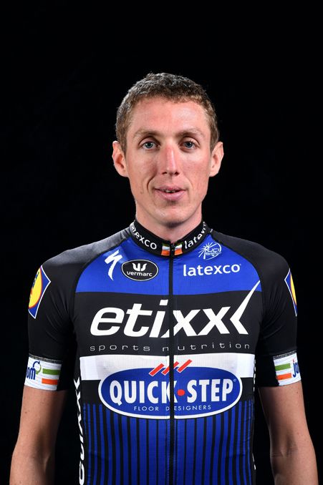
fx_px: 1820
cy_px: 242
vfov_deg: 15.2
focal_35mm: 135
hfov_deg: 10.1
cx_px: 162
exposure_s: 1/200
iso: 200
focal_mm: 135
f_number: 20
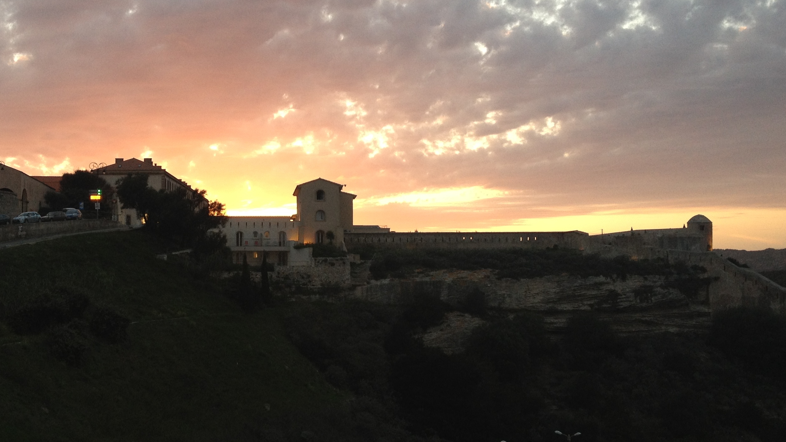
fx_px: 1042
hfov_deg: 41.1
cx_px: 305
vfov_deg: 23.9
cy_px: 243
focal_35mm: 50
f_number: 2.4
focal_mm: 4.28
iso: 80
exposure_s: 1/120
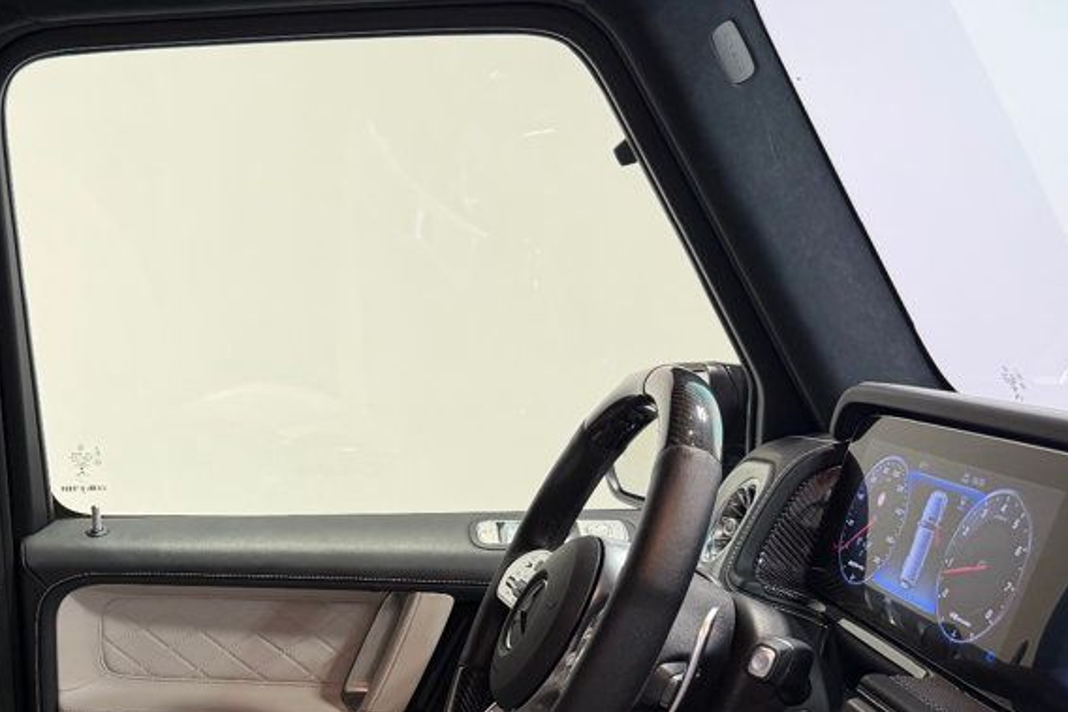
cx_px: 152
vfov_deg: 29.0
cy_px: 599
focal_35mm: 45
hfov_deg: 40.9
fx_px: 1335
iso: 160
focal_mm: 6.76
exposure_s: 1/102
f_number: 1.78
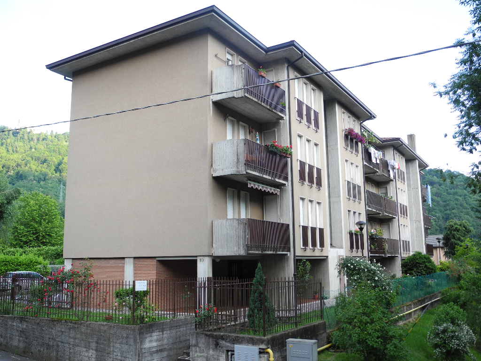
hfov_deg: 52.6
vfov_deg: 40.7
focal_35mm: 35
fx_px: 486
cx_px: 240
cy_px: 180
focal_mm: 7.4
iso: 100
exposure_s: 1/95.2
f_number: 3.2
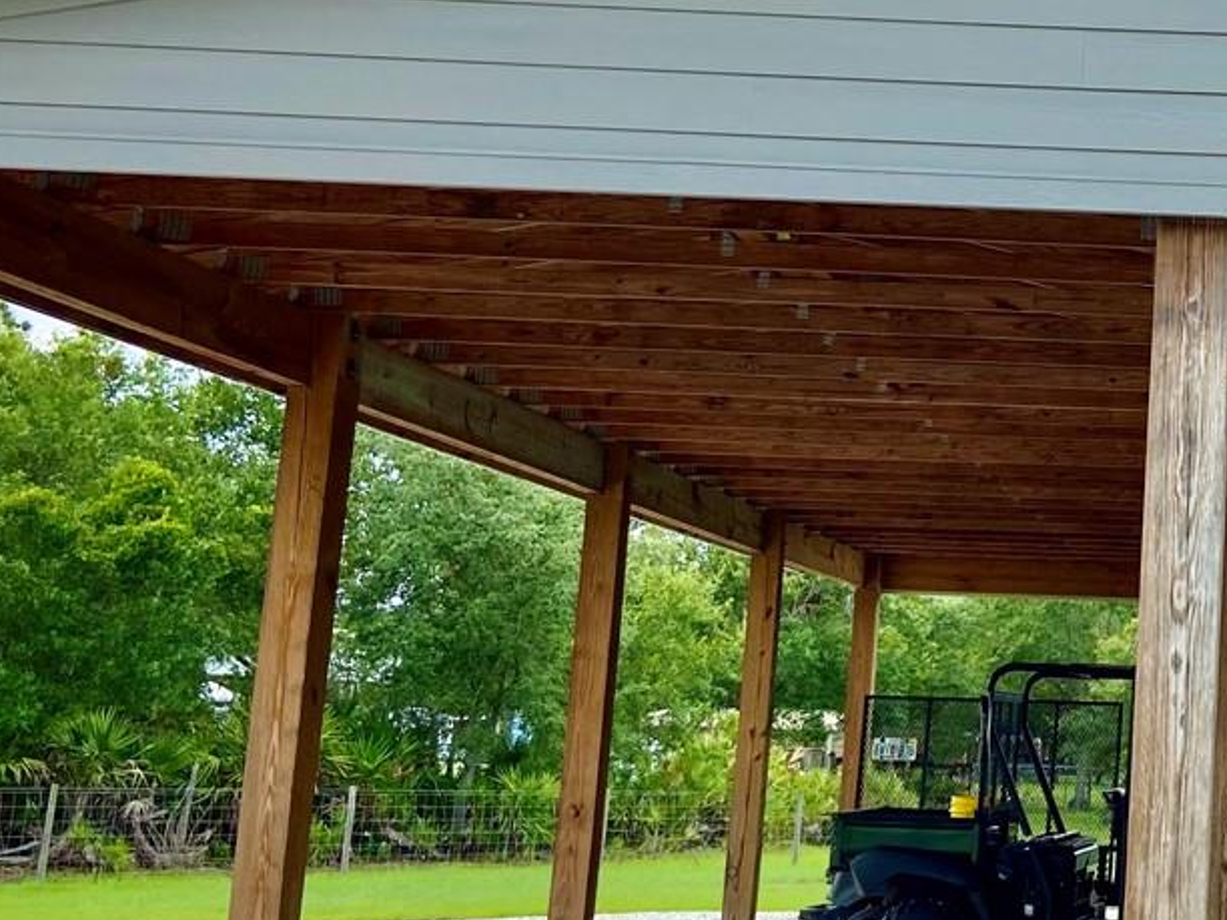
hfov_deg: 26.2
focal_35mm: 68
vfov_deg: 21.6
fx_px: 2410
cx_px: 1365
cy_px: 369
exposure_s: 1/1053
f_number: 1.8
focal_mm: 4.25
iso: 32
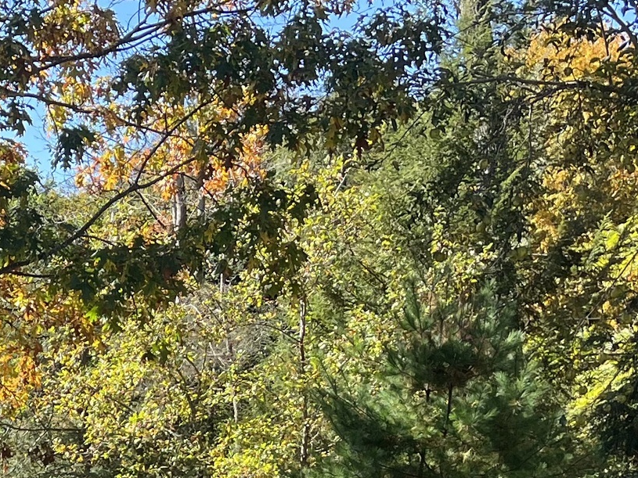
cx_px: -102
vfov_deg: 13.8
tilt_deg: -13.5
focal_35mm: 98
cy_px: 789
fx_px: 1806
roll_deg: -1.8
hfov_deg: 19.1
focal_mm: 5.1
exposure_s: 1/542
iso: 50
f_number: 1.6
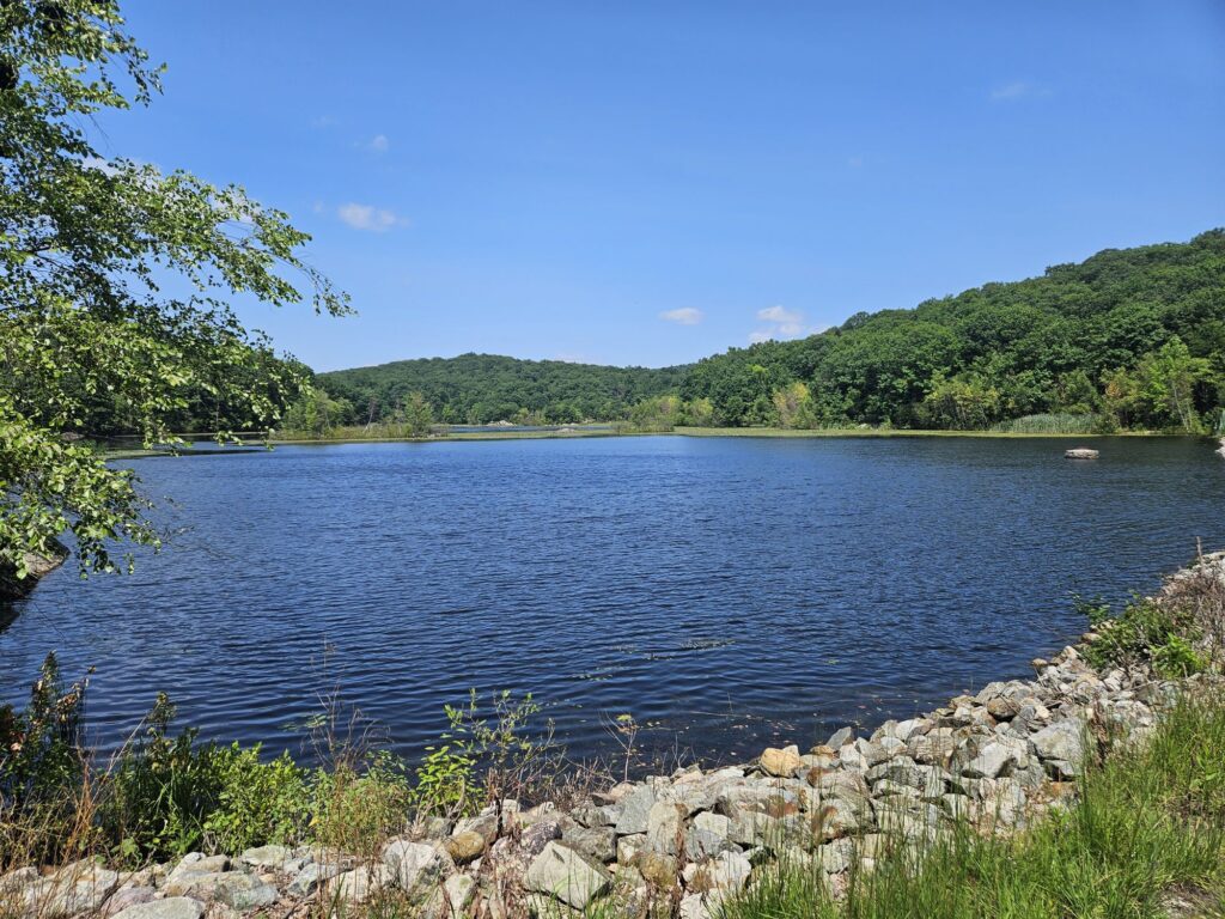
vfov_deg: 58.9
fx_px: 814
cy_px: 460
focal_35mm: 23
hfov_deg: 73.9
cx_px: 612
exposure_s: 1/1761
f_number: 1.8
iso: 25
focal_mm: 5.4
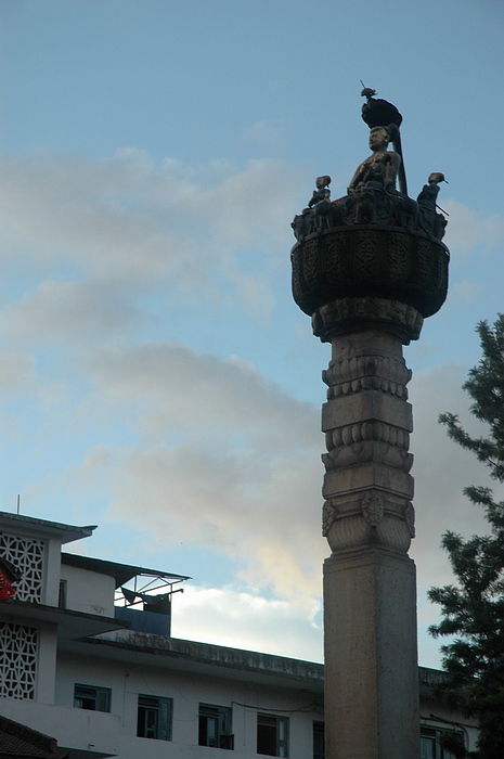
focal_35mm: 105
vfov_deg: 19.5
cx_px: 252
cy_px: 380
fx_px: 2210
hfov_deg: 13.0
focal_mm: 70
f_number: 8
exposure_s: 1/125
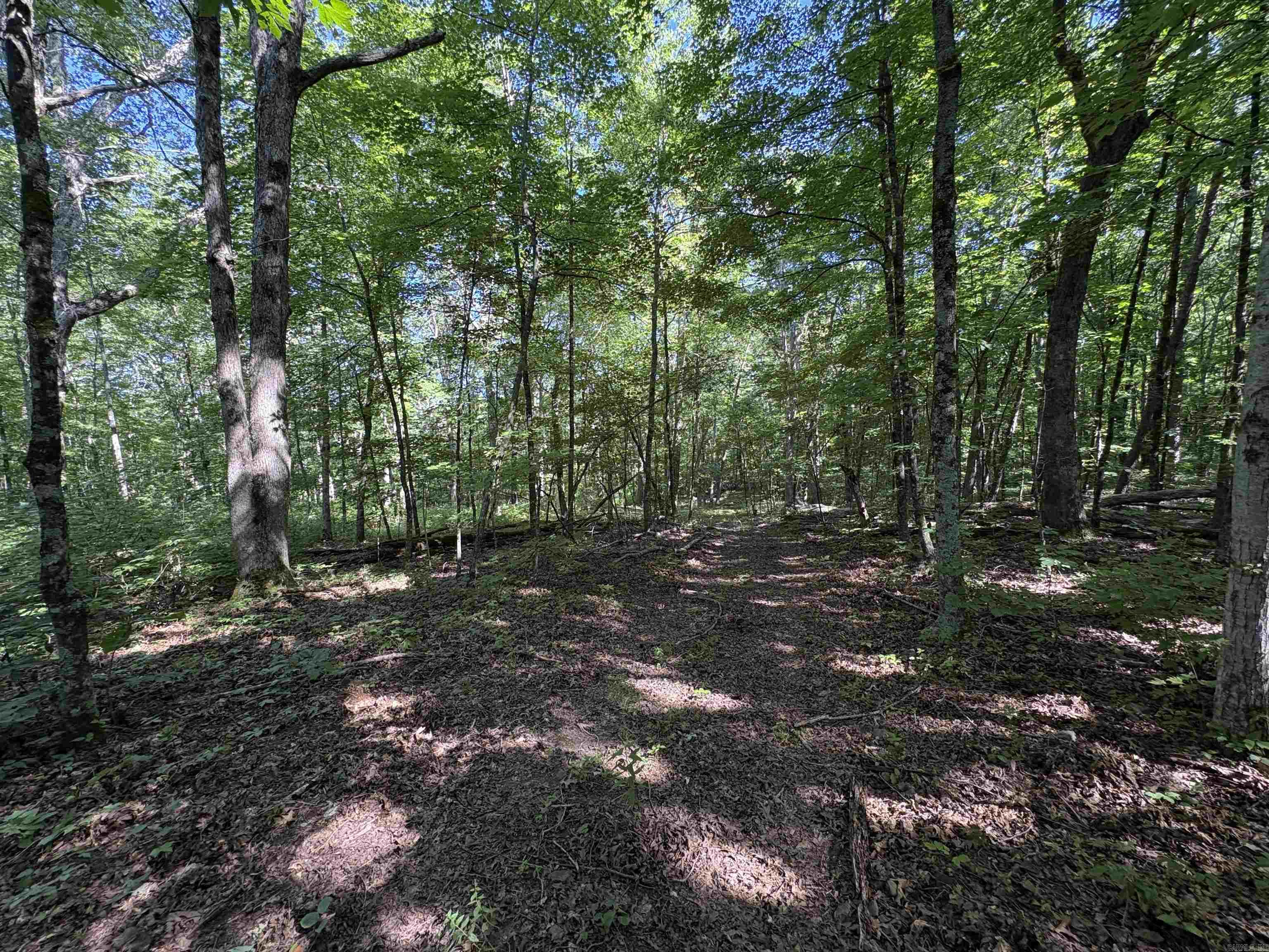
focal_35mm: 14
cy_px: 476
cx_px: 634
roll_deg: +0.7
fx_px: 513
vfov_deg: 85.7
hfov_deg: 102.1
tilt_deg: -4.2
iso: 160
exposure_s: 1/99
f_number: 2.2
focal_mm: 2.22
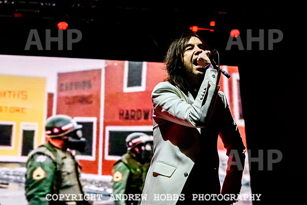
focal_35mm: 92
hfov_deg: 22.1
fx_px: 784
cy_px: 84
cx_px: 181
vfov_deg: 14.8
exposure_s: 1/1600
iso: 3200
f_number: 5.6
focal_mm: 78
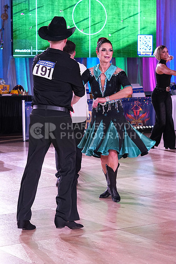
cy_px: 132
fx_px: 711
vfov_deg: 21.0
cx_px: 88
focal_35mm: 97
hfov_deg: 14.1
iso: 2500
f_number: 5.6
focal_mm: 65
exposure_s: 1/320
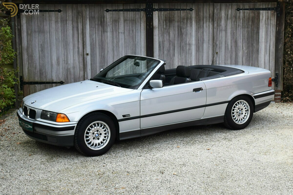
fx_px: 391
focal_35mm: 48
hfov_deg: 41.1
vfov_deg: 28.1
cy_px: 98
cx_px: 146
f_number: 5.6
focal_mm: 32
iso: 320
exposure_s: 1/250
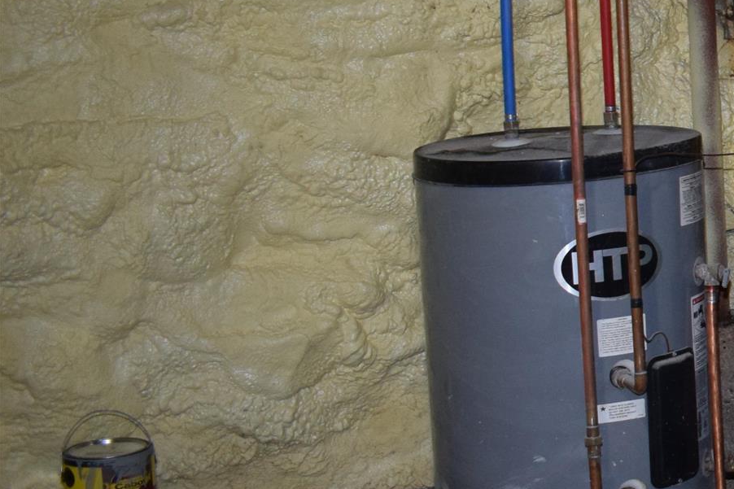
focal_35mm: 92
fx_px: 1875
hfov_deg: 18.3
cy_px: 191
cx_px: 1248
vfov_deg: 14.8
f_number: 3.5
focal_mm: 18
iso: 900
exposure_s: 1/60
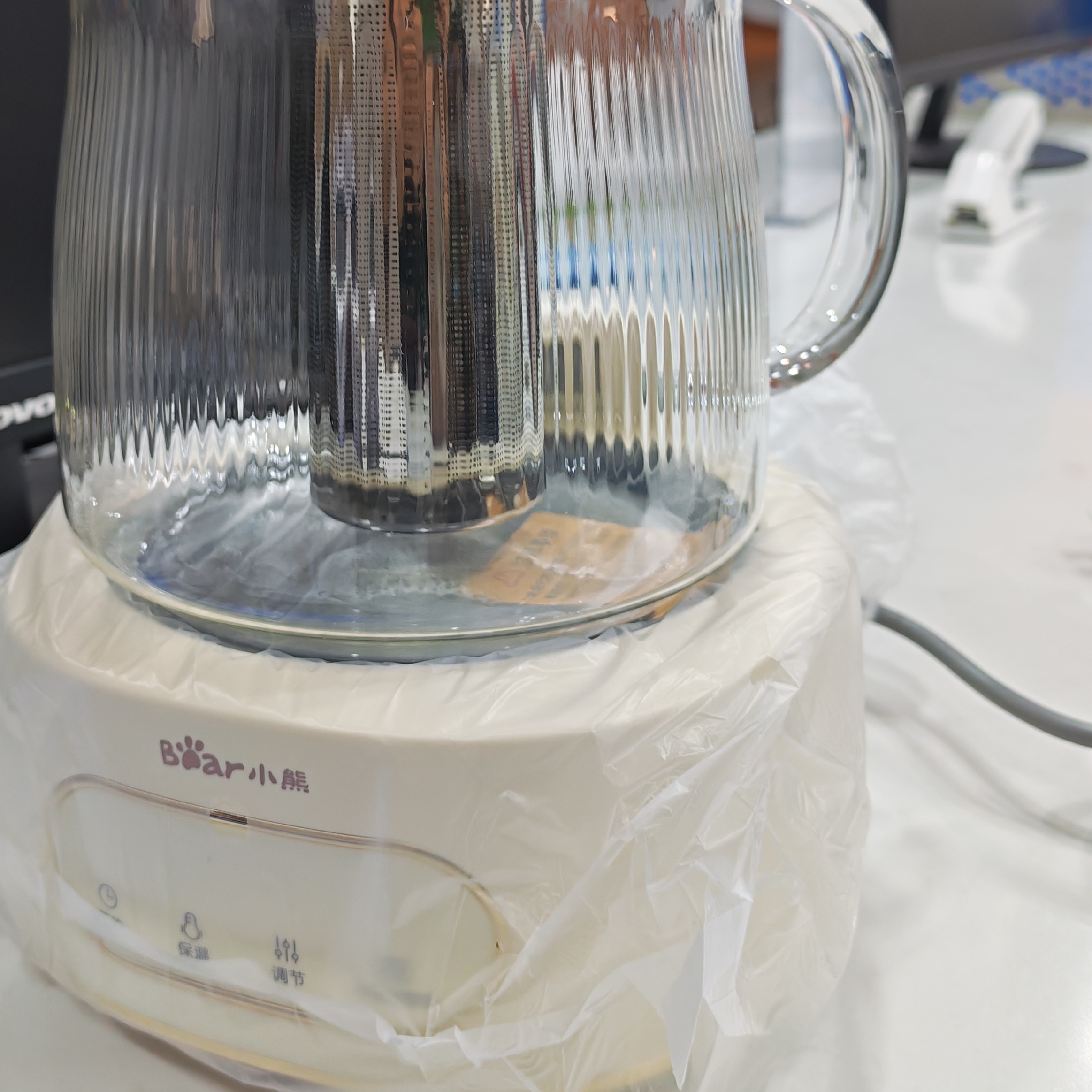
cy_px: 396
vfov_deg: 39.7
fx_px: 1499
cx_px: 482
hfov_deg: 40.0
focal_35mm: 42
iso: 500
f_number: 1.9
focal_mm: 6.12
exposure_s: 1/100
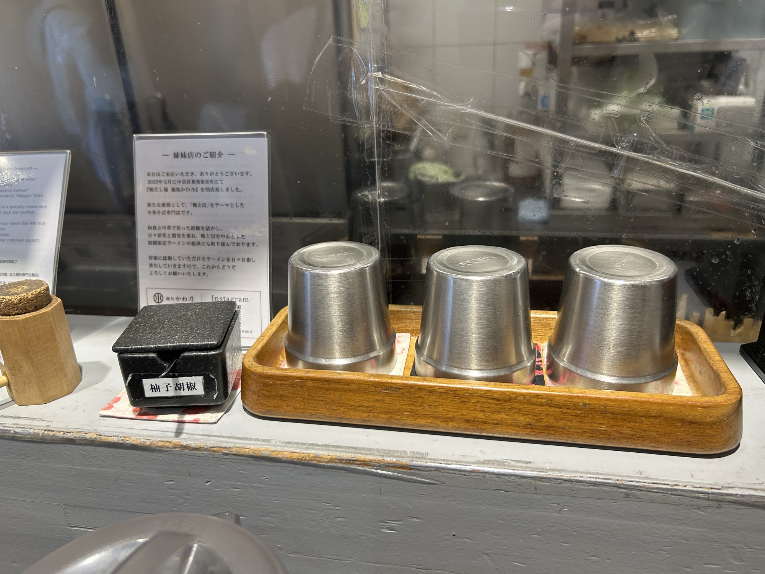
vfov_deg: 53.1
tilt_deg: -23.9
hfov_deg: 67.3
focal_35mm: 26
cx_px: 382
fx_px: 575
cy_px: 287
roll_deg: +3.1
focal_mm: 5.7
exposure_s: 1/120
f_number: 1.5
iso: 50
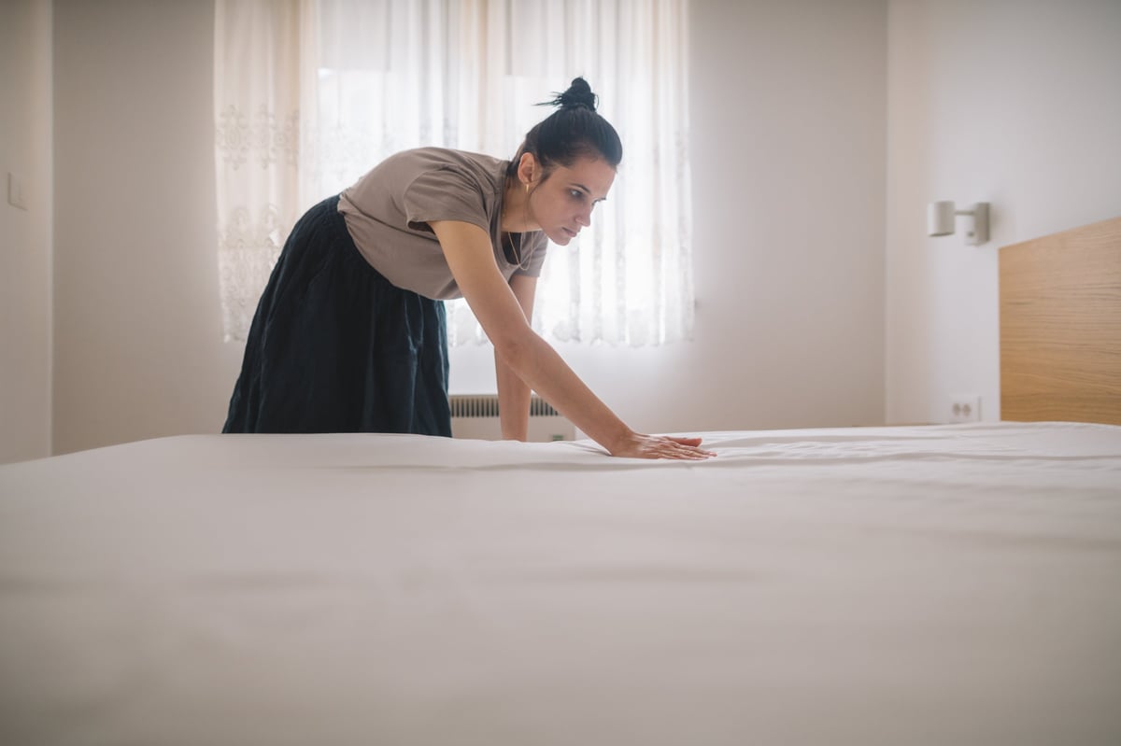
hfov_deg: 73.8
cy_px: 373
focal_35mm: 24
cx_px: 560
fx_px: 747
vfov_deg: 53.1
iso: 250
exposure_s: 1/640
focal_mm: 24
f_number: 1.8
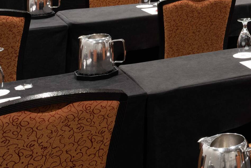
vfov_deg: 12.9
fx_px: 704
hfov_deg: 17.5
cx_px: 410
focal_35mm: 101
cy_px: -84
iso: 200
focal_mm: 24
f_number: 11
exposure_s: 15
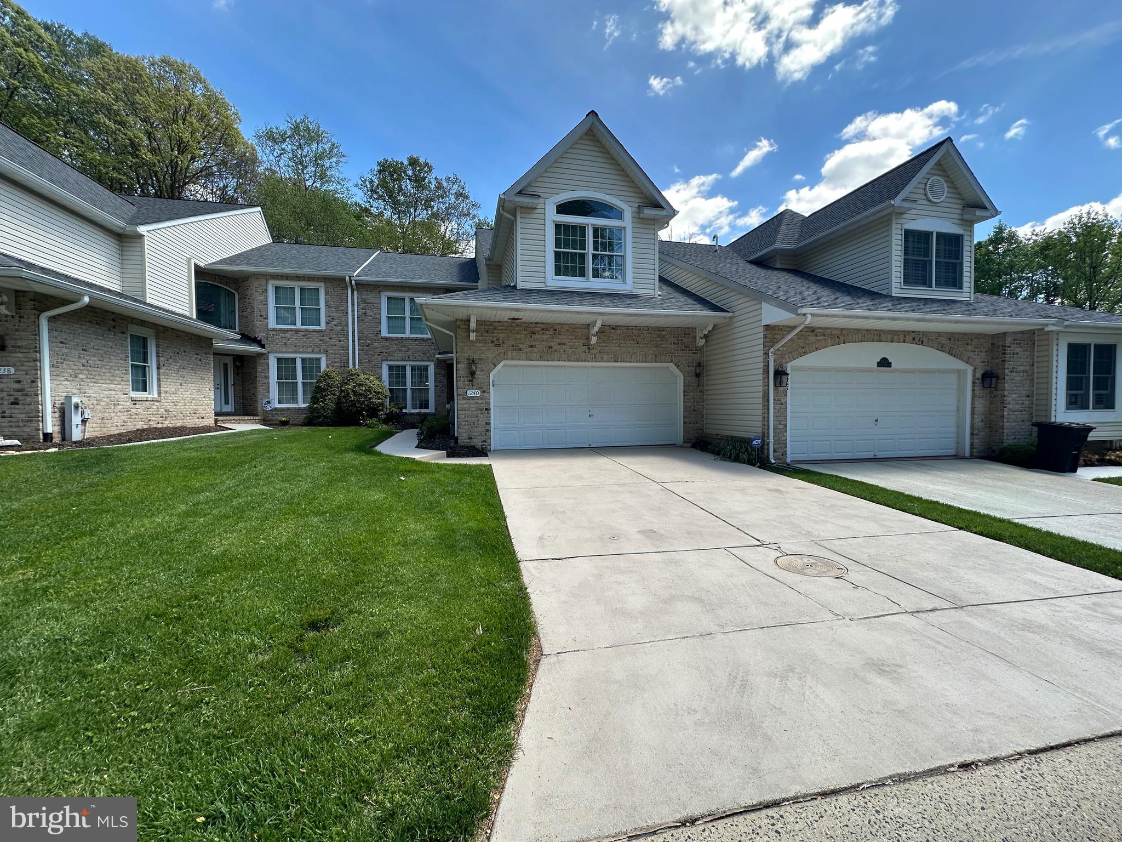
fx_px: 454
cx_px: 561
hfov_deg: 102.1
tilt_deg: -1.6
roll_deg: +0.5
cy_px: 421
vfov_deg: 85.7
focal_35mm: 14
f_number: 2.2
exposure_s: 1/449
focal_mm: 2.22
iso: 40
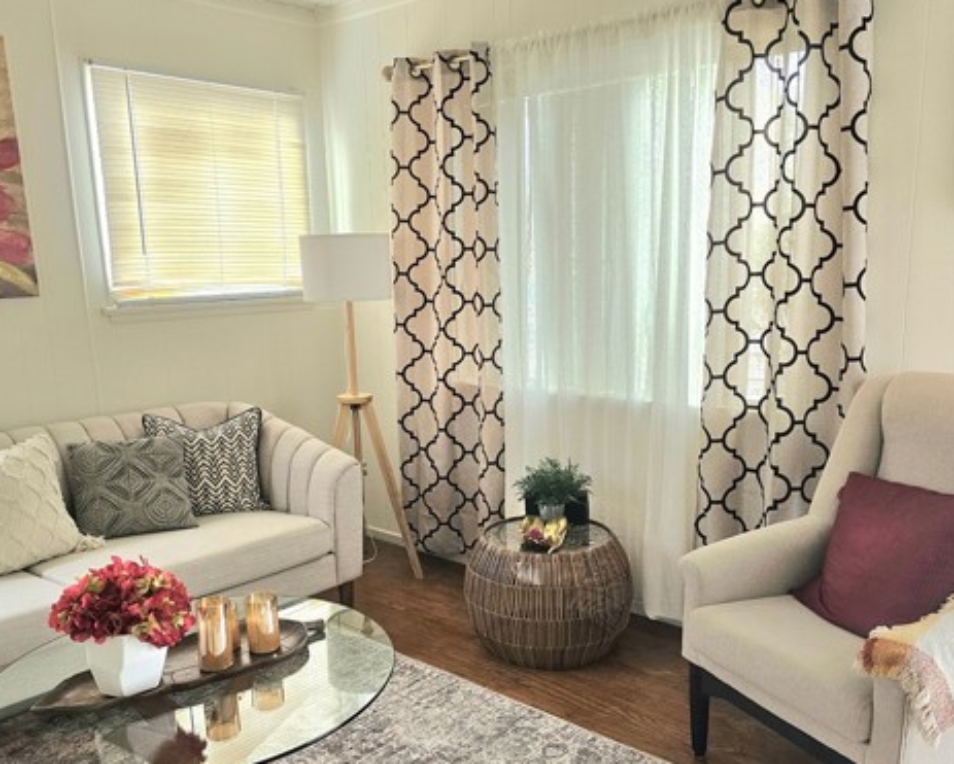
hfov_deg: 57.1
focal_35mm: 31
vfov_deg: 46.9
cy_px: 449
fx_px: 876
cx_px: 468
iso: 200
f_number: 1.7
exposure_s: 1/208
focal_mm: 6.3
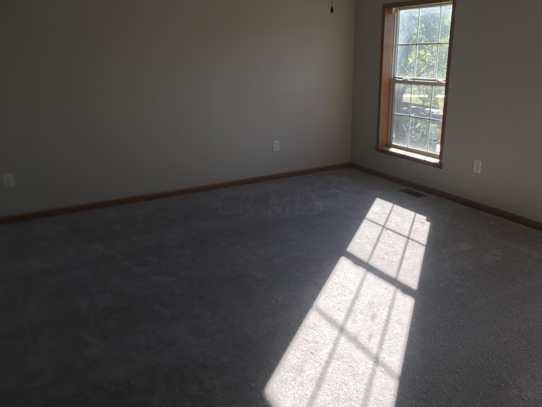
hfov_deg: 61.7
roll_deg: +2.3
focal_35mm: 29
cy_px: 204
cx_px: 271
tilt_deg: -15.0
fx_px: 454
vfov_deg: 48.2
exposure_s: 1/124
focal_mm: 4.15
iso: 25
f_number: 2.2
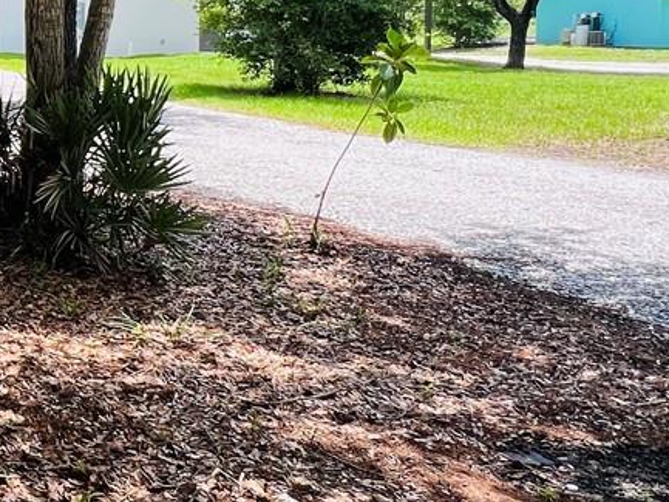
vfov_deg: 29.3
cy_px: 73
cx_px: -236
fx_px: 928
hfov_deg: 30.0
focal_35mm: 48
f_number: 1.8
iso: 32
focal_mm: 1.57
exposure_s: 1/243
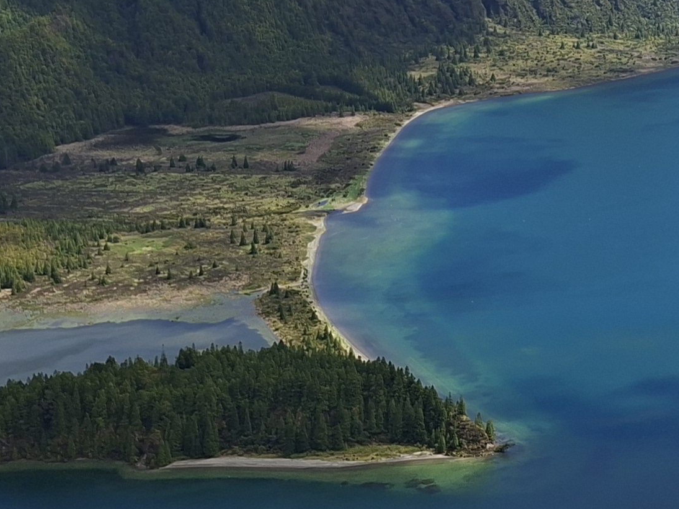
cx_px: 949
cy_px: 23
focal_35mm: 84
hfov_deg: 20.6
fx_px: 1647
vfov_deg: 17.2
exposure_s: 1/2457
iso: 50
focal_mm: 5.54
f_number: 1.8
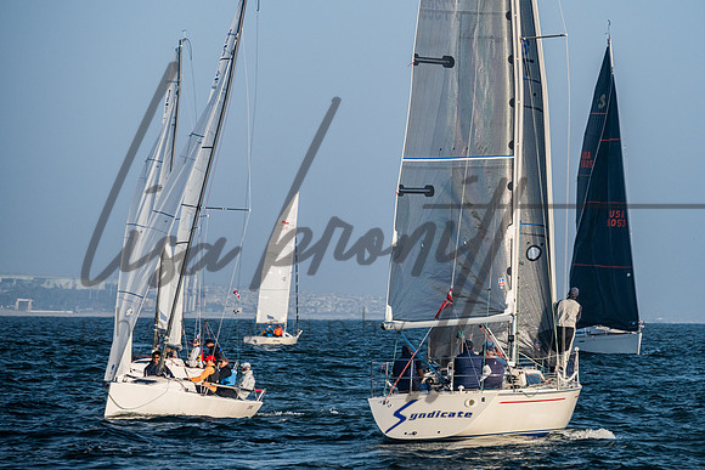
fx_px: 4801
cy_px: 225
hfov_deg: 8.4
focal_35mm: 245
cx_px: 402
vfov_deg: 5.6
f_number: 8
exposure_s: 1/1000
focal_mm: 200
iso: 400
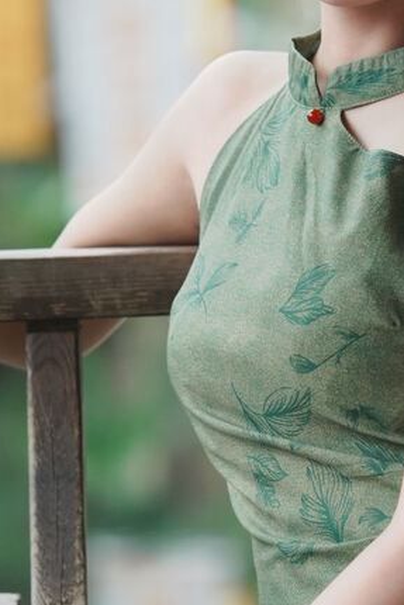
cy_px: 205
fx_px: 5987
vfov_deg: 5.8
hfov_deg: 3.9
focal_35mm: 356
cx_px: 168
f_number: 2.5
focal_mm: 85
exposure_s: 1/640
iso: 640
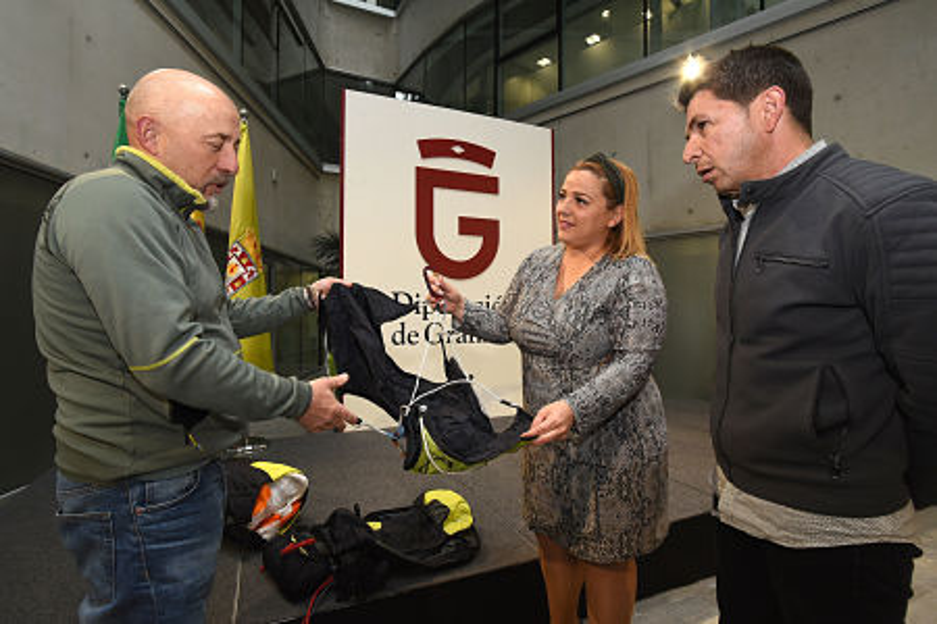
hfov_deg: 93.3
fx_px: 442
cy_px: 312
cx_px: 468
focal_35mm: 17
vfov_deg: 70.4
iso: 1600
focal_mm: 17
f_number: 9
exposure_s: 1/125
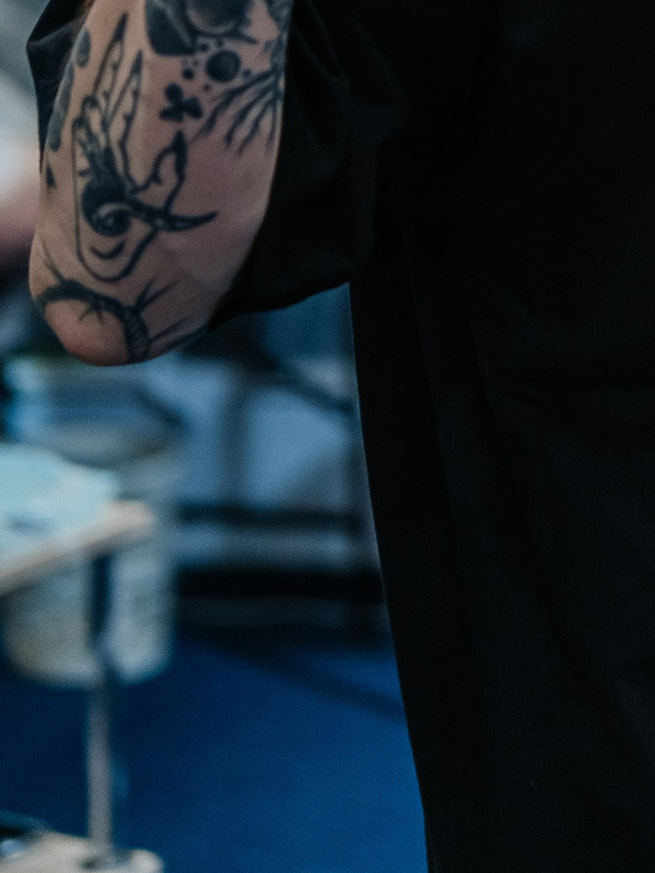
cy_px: -156
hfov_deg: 10.9
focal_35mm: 134
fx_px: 3381
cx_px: 729
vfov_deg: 14.3
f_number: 1.8
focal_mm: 45
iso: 500
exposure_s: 1/125
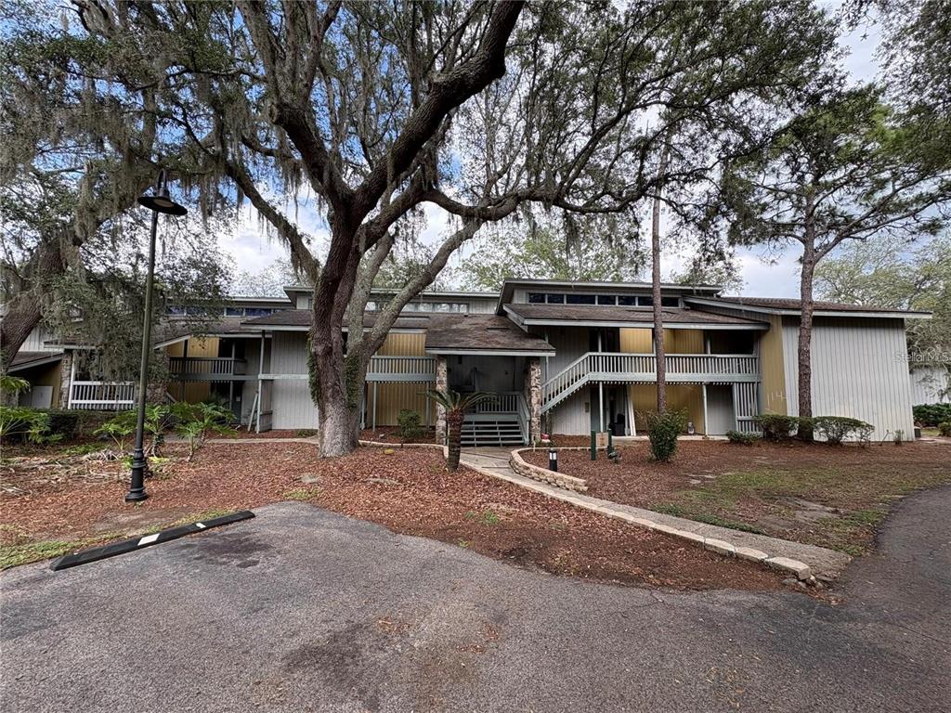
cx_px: 476
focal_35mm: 14
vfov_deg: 85.7
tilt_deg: +5.7
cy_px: 356
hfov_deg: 102.1
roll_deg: +0.6
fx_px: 385
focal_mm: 2.22
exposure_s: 1/299
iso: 40
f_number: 2.2
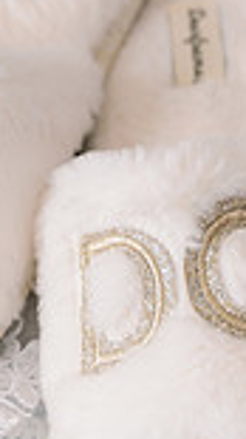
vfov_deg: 12.4
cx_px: 72
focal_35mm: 173
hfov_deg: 7.0
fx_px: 2009
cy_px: 190
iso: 800
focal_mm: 57
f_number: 3.2
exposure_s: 1/400
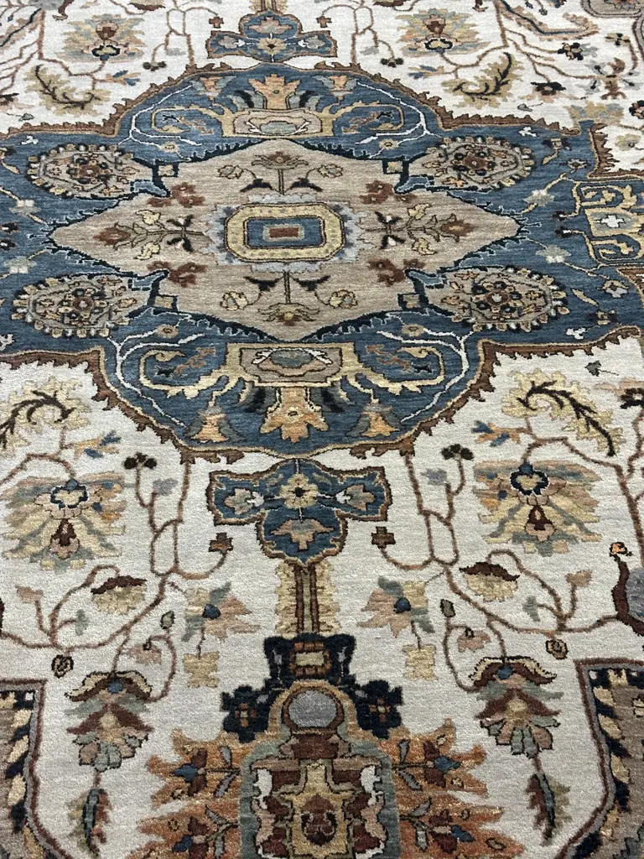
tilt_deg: -50.4
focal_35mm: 48
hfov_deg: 30.3
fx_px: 1191
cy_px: 430
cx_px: 322
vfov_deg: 39.7
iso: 250
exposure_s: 1/50
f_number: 1.78
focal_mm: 6.86
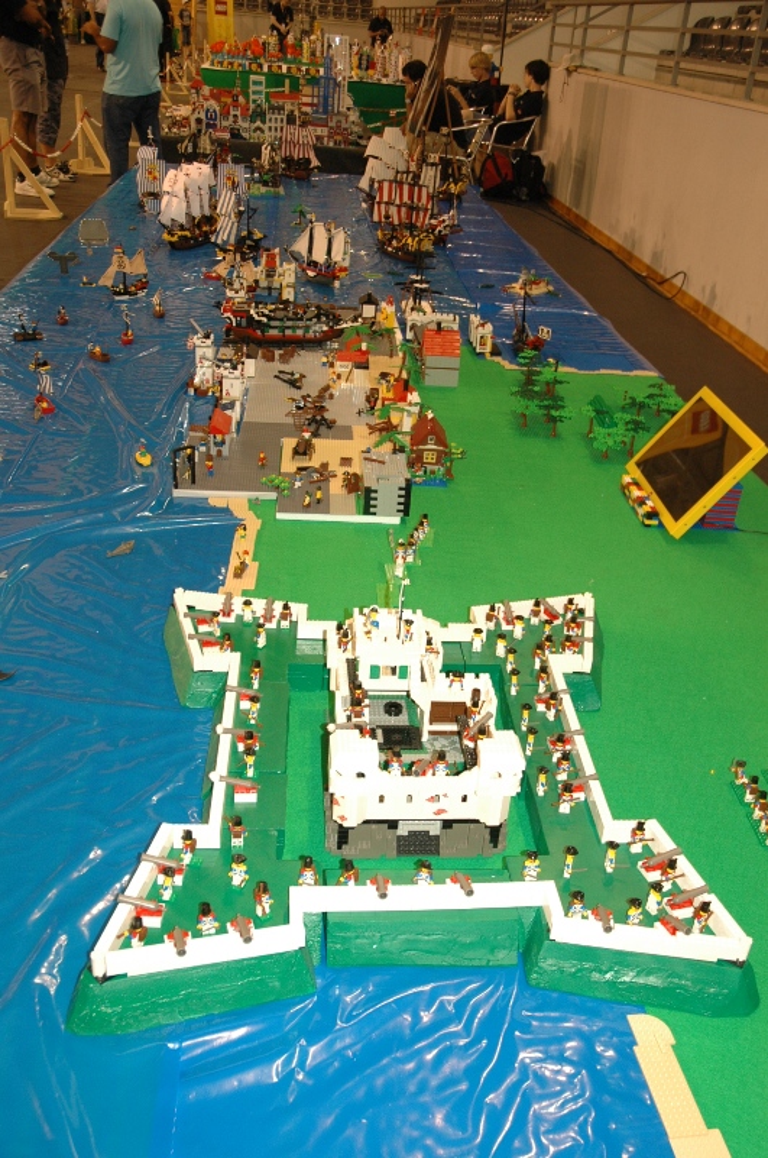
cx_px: 384
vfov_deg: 53.2
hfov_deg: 36.8
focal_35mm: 36
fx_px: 1155
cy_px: 579
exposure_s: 1/60
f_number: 3.8
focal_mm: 24
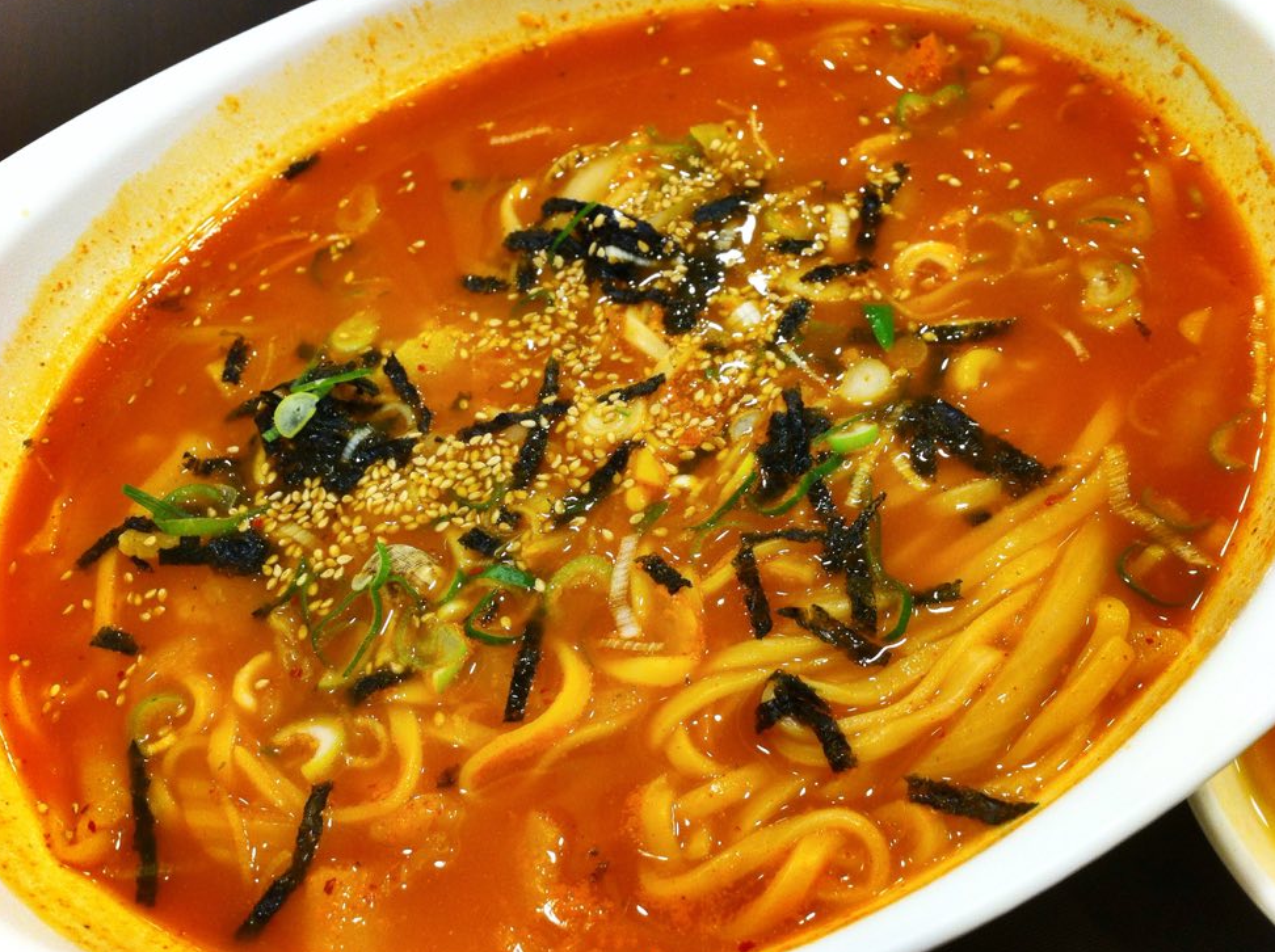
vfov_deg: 39.6
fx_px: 1324
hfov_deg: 51.4
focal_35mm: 36
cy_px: 470
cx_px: 622
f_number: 2.8
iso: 80
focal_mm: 3.85
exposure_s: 1/24
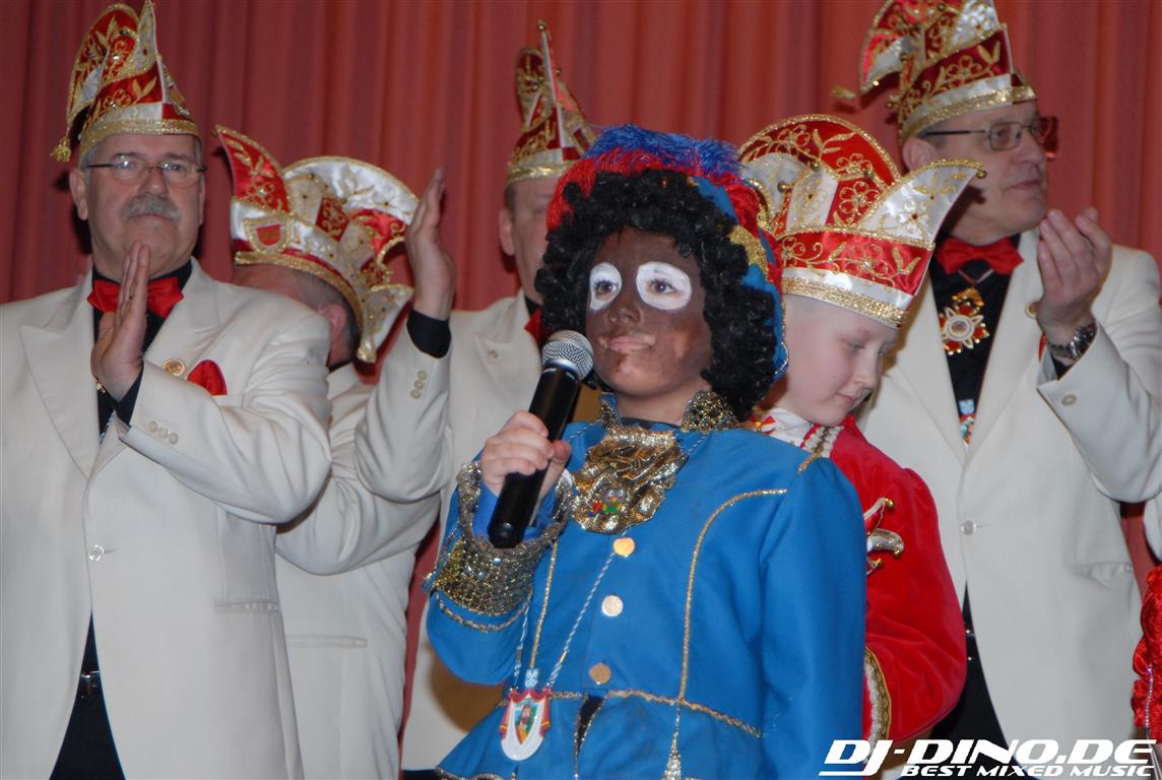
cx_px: 581
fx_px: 3978
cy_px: 390
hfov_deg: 16.6
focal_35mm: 123
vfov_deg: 11.2
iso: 400
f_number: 5.6
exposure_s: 1/100
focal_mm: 82
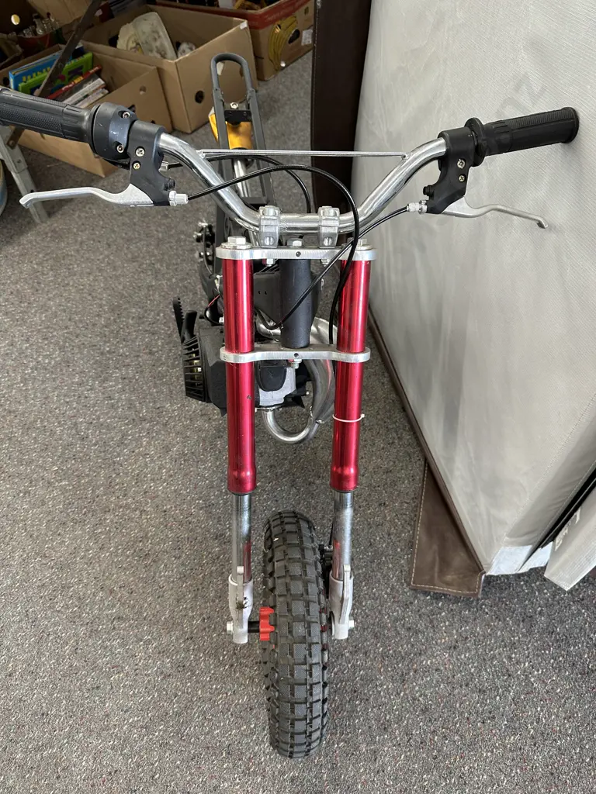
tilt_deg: -51.0
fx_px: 551
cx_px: 298
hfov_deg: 56.8
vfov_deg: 71.6
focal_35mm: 24
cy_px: 397
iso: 160
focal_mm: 6.86
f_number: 1.78
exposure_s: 1/50
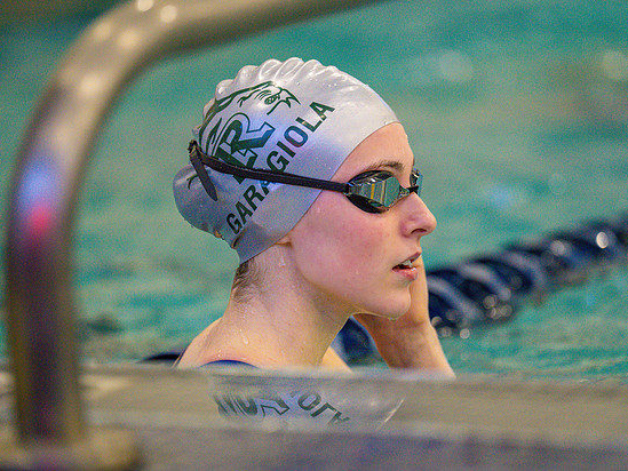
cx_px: 346
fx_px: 4663
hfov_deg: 7.7
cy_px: 245
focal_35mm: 257
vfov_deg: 5.8
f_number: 2.8
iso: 2500
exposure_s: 1/1000
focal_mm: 200
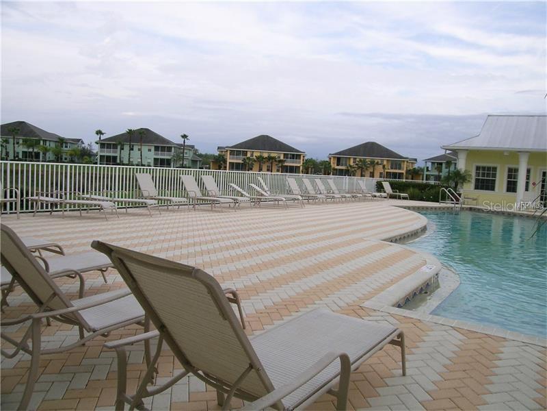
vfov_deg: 49.7
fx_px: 442
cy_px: 206
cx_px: 274
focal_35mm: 28
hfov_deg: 63.4
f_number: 5
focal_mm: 5.8
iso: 50
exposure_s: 1/174
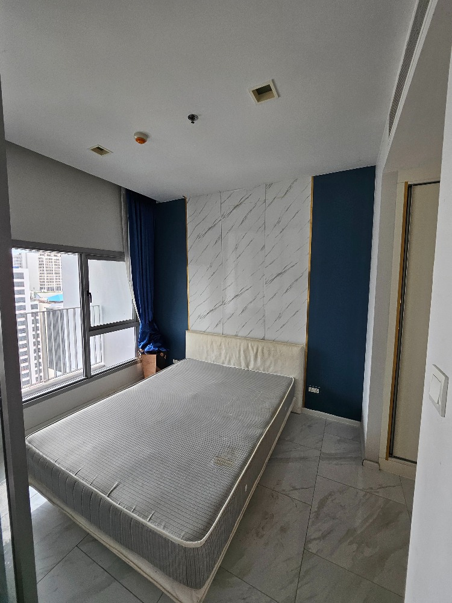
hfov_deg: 89.9
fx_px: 226
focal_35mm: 13
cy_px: 302
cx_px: 226
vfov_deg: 106.2
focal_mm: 1.7
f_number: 2.2
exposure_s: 1/100
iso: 64
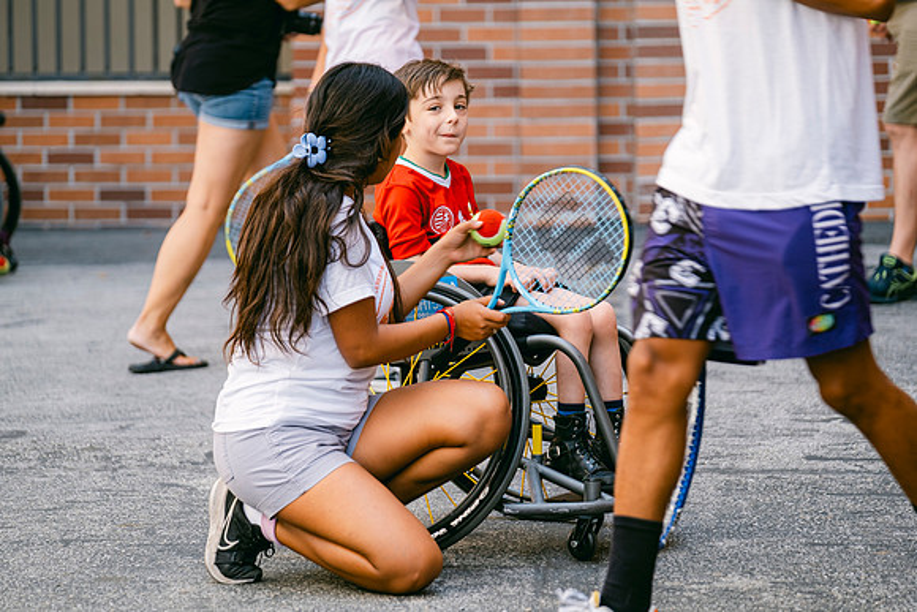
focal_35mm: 191
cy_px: 314
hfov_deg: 10.8
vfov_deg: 7.2
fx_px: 4859
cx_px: 447
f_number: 2.8
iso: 160
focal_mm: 124.3
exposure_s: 1/125
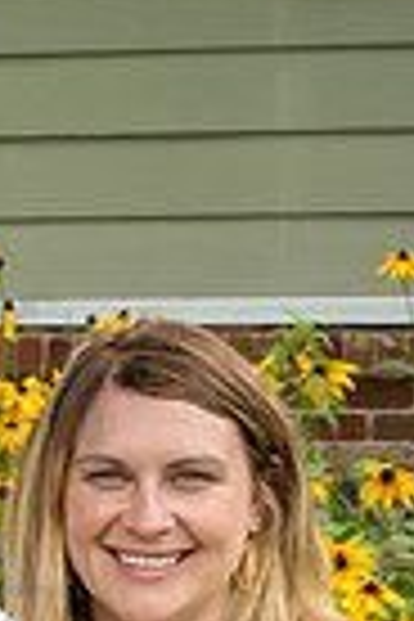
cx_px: -156
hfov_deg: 5.5
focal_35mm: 246
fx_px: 4243
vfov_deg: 8.2
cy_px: 878
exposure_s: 1/400
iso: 500
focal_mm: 50
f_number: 9
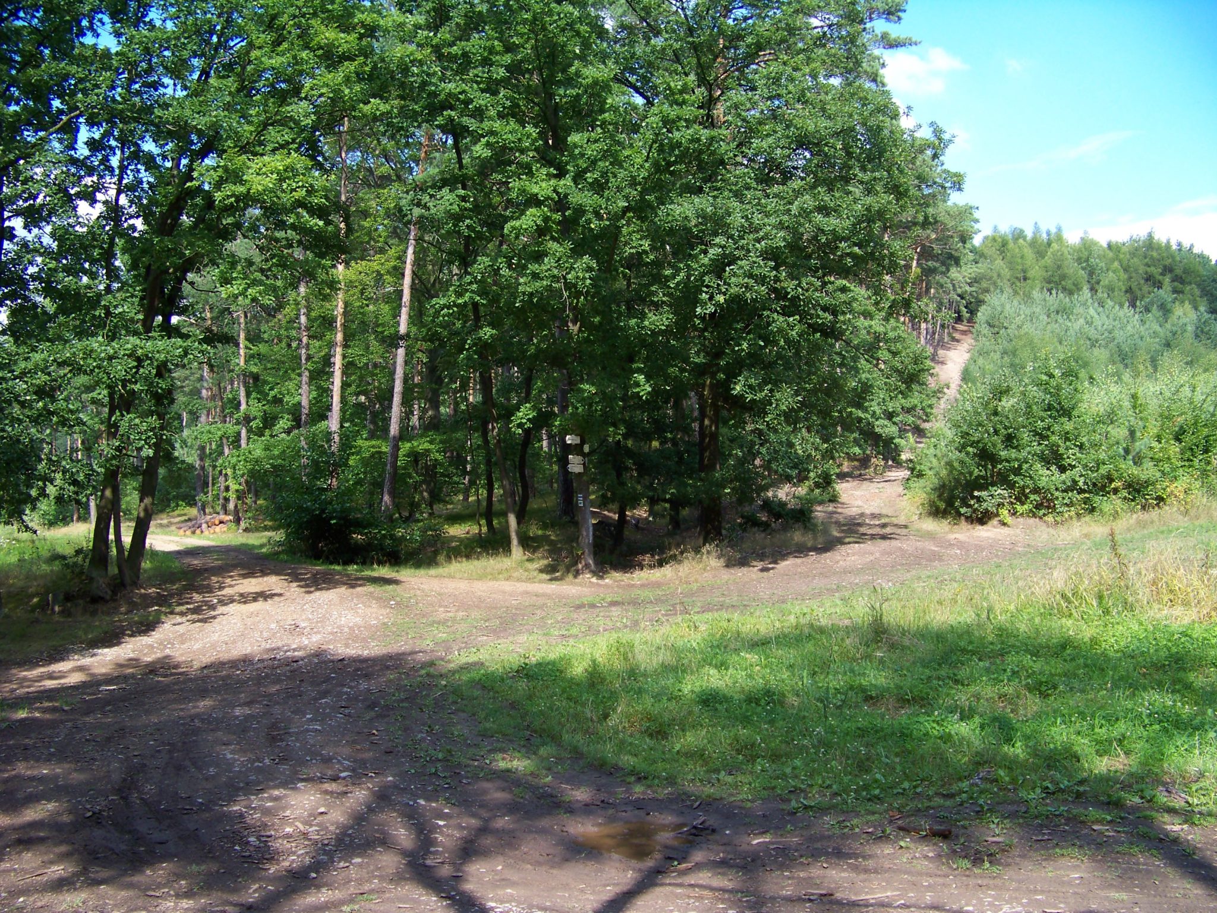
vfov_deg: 39.7
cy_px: 456
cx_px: 608
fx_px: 1266
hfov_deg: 51.4
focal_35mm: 36
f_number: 2.8
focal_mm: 5.85
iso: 64
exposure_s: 1/400
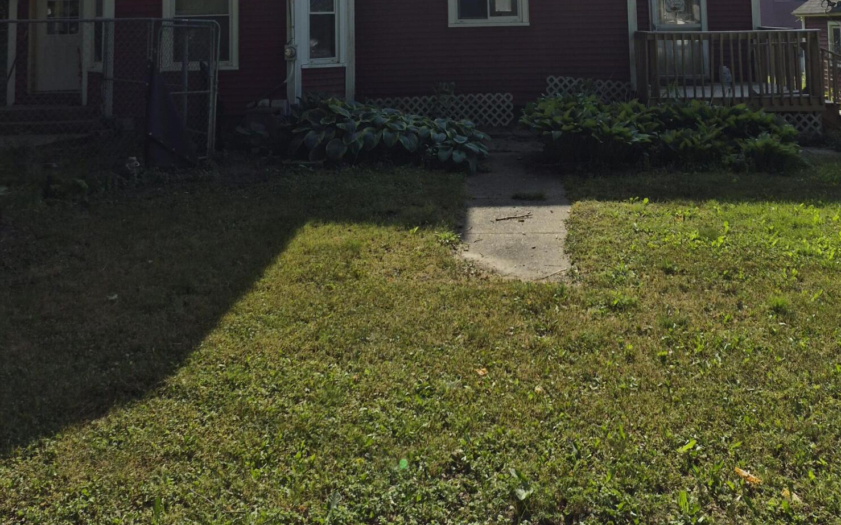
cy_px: -28
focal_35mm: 33
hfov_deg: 58.2
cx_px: 426
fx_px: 756
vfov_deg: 34.1
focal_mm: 5.4
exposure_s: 1/7696
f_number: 1.8
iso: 32
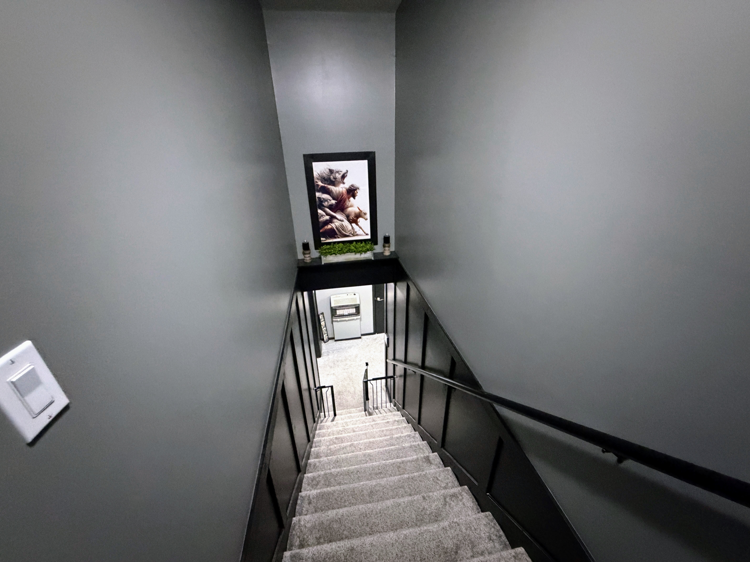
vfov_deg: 85.7
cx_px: 375
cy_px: 281
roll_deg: +0.5
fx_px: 303
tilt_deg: -25.7
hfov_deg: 102.1
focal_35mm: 14
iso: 1600
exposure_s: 1/40
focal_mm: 2.22
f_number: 2.2
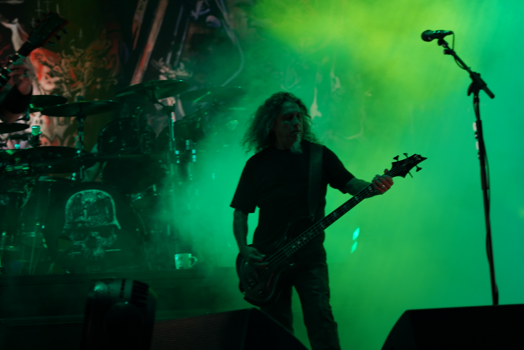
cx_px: 262
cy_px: 175
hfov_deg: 19.5
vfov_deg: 13.0
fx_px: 1528
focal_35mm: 105
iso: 200
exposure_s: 1/125
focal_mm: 105
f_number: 4
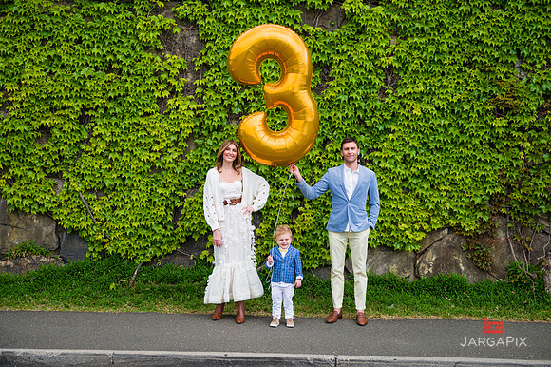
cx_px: 276
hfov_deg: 34.5
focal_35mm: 58
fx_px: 887
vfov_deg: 23.4
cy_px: 184
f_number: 4.5
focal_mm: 58
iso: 200
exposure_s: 1/640
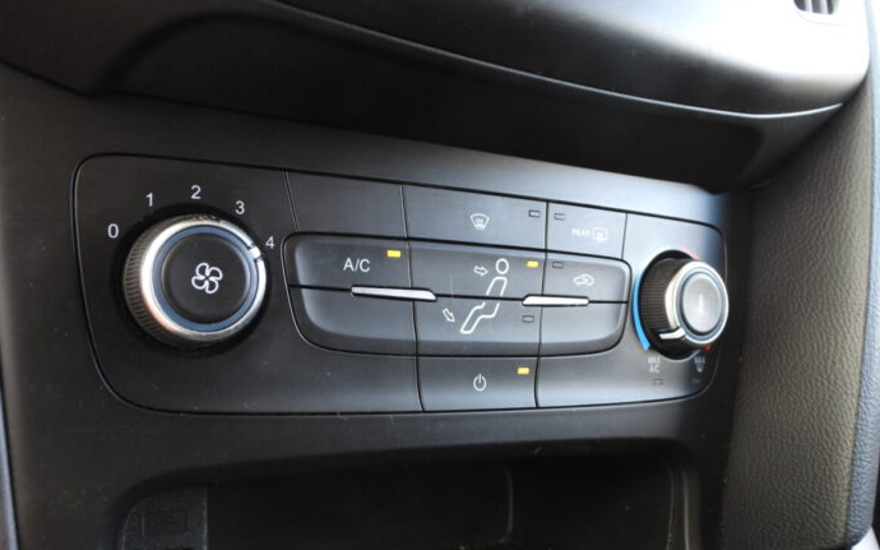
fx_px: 839
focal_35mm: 35
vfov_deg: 36.3
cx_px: 448
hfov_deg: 55.3
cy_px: 283
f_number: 3.2
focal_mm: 5.8
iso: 140
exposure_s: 1/30
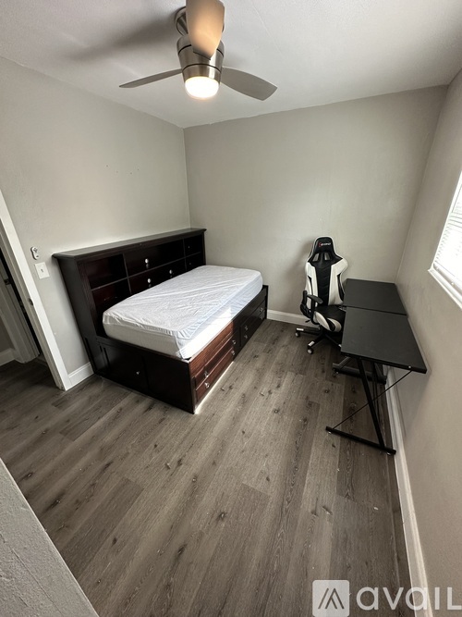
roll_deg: +0.1
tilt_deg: -23.4
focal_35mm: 14
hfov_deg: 85.7
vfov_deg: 102.1
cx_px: 231
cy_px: 308
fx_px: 249
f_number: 2.2
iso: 200
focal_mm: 2.22
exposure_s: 1/120
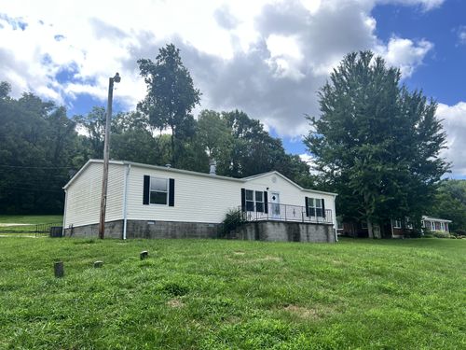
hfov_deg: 67.3
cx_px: 233
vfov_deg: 53.1
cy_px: 175
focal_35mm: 26
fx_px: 350
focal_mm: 5.7
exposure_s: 1/1124
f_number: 1.5
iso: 50
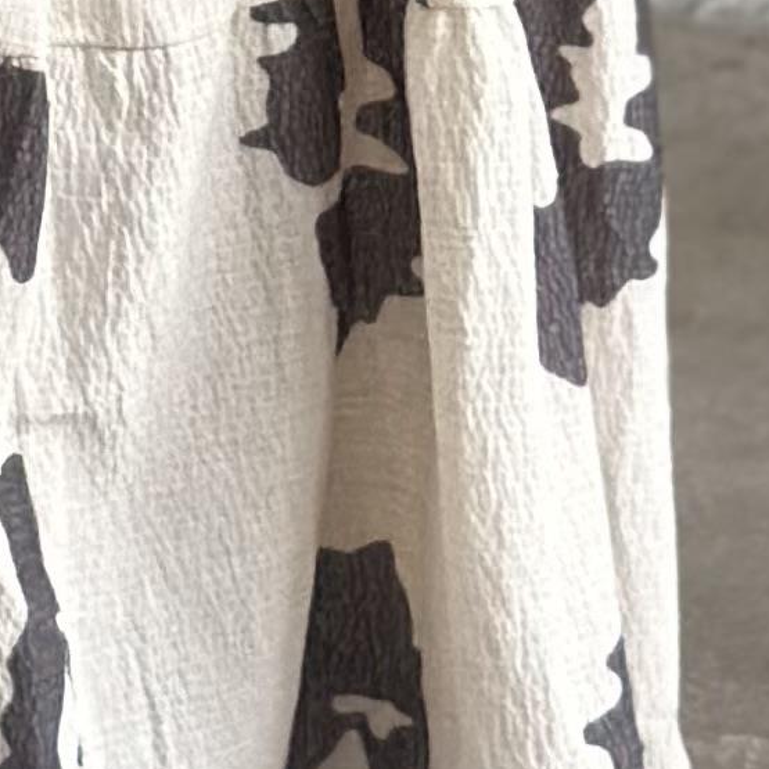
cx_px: -43
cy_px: -1406
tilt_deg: -24.7
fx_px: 7741
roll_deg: +0.3
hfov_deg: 5.7
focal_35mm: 308
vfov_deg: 5.4
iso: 80
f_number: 1.78
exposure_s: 1/121
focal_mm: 6.86
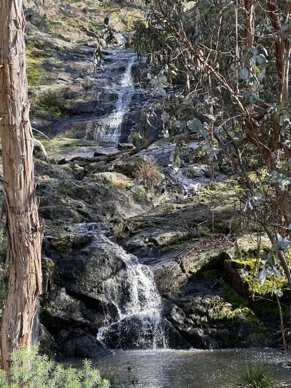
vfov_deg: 25.3
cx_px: 146
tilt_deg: +3.5
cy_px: 194
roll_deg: +1.6
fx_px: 863
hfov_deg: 19.1
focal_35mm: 77
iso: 40
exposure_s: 1/99
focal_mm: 9
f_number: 2.8
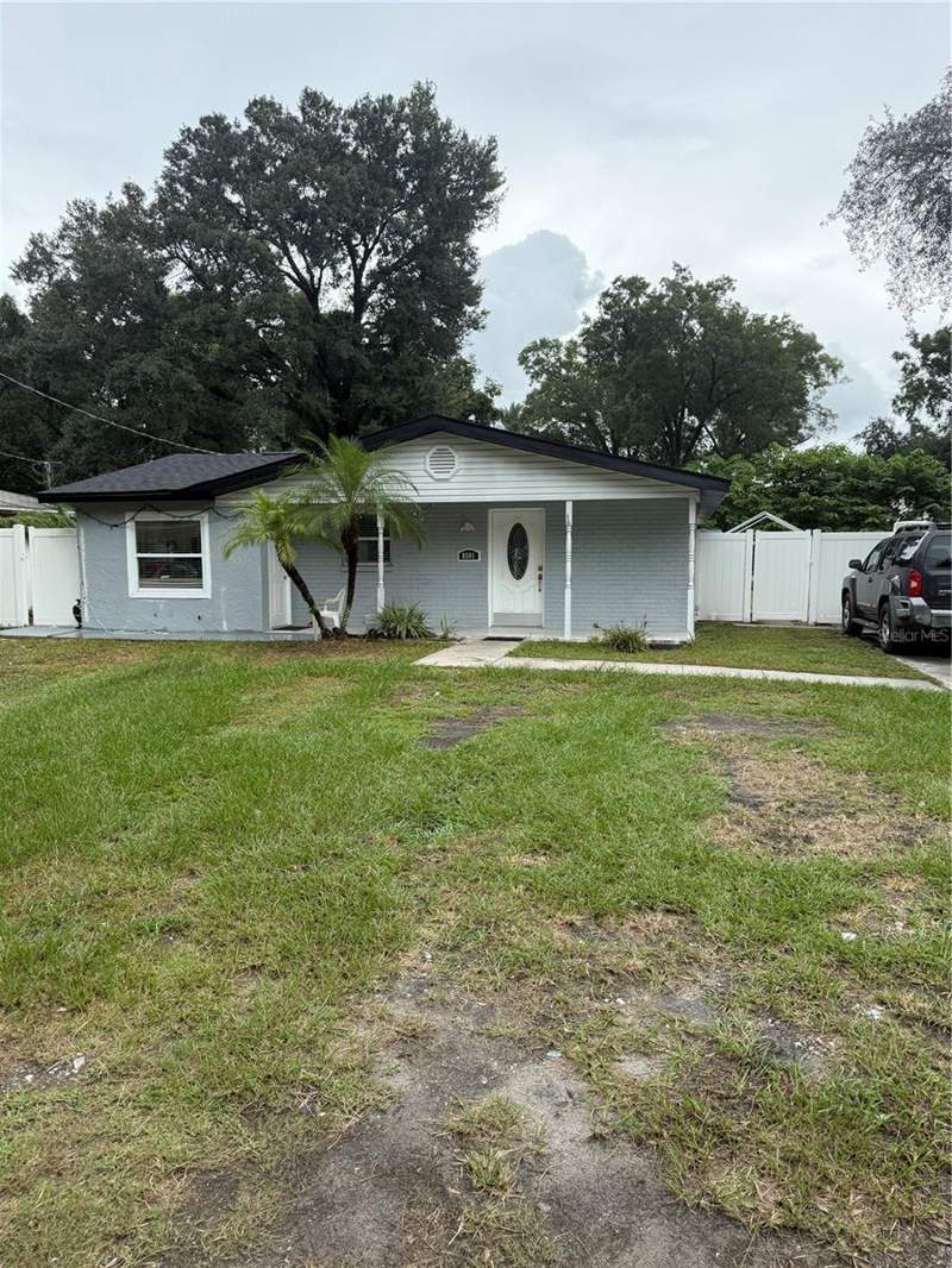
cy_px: 634
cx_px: 476
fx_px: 880
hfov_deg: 56.8
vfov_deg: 71.6
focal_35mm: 24
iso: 100
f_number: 1.78
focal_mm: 6.76
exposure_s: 1/1812
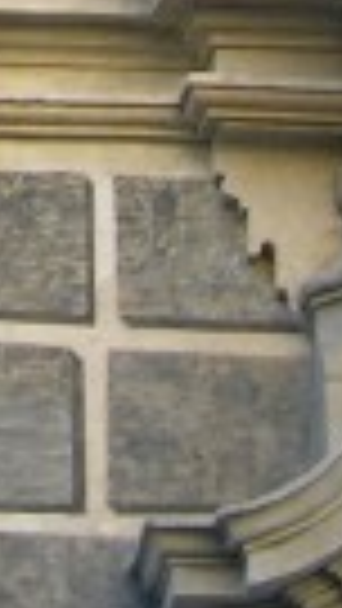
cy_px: -302
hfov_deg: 4.2
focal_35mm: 289
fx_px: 4656
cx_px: -252
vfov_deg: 7.3
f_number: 3.2
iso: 50
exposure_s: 1/48.5
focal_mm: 8.9
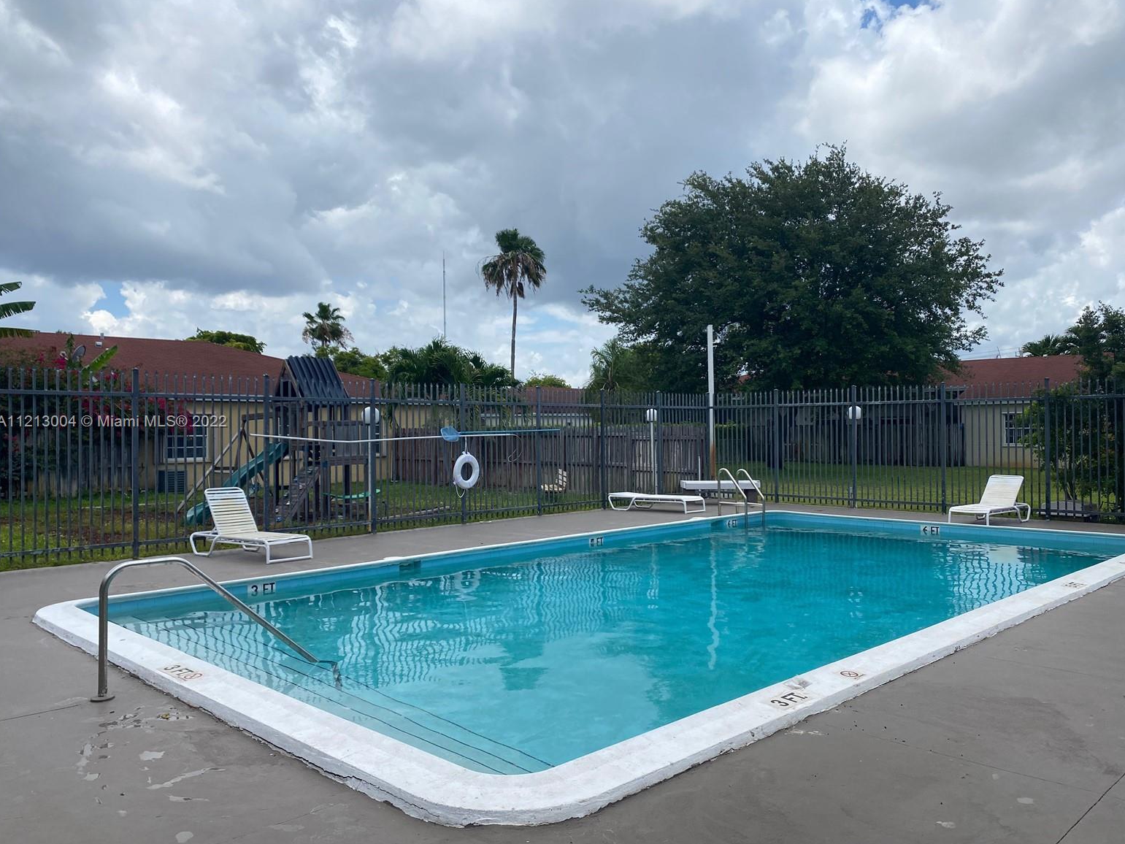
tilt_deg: -0.6
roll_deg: -0.3
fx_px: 878
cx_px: 577
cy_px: 423
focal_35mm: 27
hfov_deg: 65.3
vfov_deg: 51.4
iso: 32
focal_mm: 4.25
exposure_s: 1/4444
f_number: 1.8
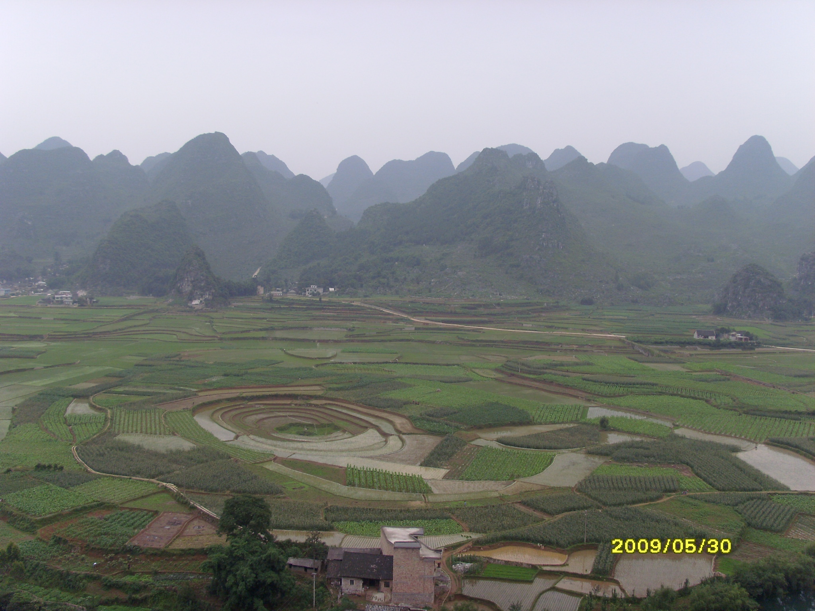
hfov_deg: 51.4
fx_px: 848
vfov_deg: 39.7
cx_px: 408
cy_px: 306
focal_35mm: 36
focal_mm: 6
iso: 80
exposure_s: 1/500
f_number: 3.5
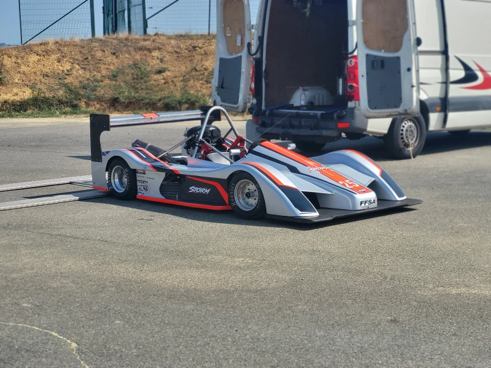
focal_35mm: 76
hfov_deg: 25.7
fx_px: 1078
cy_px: 184
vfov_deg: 19.4
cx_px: 246
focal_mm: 7.12
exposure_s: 1/922
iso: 25
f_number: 2.4
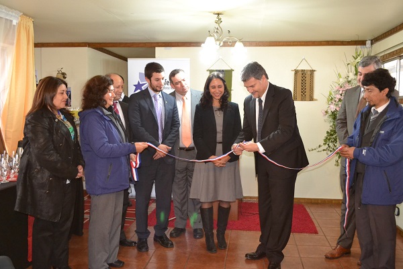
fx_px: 403
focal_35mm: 36
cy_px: 134
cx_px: 202
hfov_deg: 53.1
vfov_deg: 36.9
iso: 3200
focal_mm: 24
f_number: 4
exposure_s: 1/60
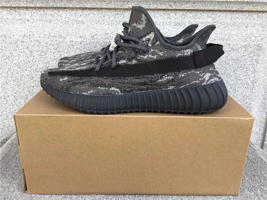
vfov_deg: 45.4
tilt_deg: -17.9
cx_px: 134
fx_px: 239
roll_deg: -0.8
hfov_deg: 58.4
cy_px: 100
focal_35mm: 31
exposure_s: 1/357
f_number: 2.4
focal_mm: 3.3
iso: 25
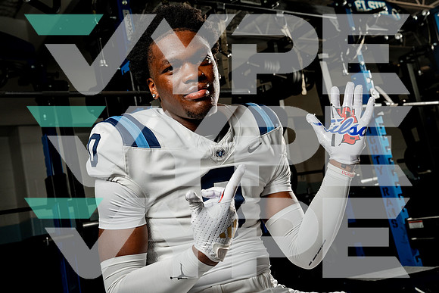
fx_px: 524
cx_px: 220
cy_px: 146
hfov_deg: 45.4
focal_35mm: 43
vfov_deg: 31.2
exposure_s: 1/200
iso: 640
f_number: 7.1
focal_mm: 43
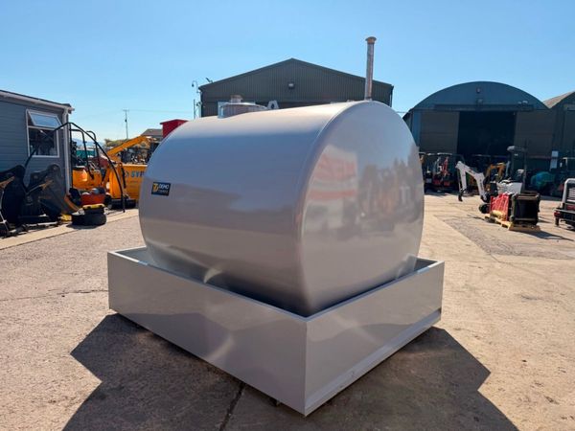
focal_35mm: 24
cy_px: 216
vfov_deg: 56.8
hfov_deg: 71.6
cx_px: 288
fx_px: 399
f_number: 1.78
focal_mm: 6.76
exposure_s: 1/4975
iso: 80
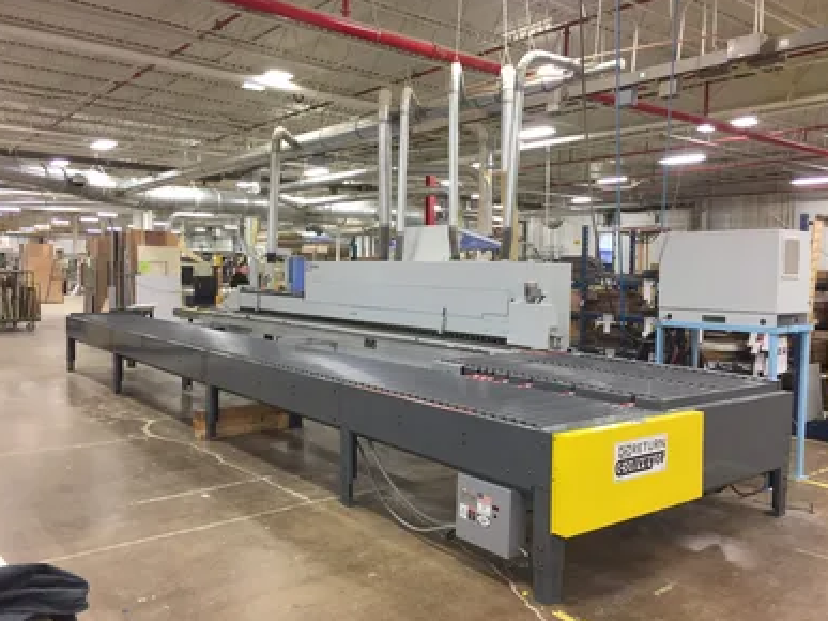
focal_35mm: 30
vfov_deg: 46.8
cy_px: 308
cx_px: 415
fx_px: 717
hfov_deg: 60.0
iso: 64
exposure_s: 1/30
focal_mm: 4.15
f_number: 2.2
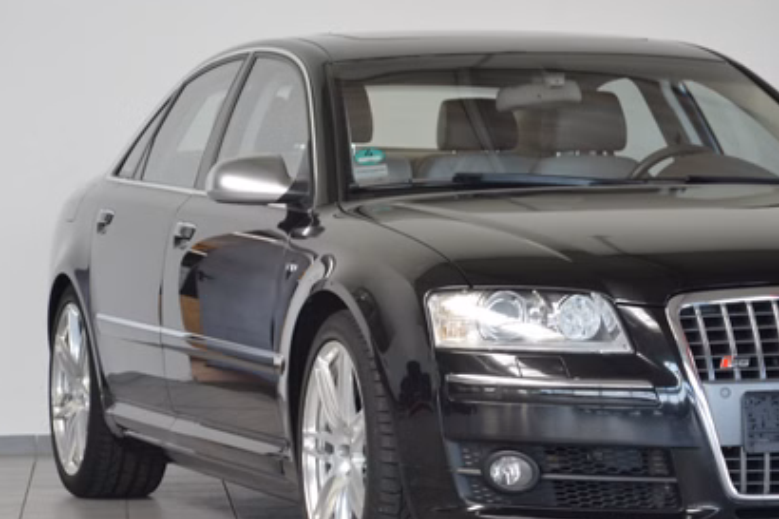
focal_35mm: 164
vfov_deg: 8.4
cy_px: 289
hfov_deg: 12.5
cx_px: 572
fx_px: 3547
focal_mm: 70
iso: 400
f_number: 5.3
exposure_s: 1/40
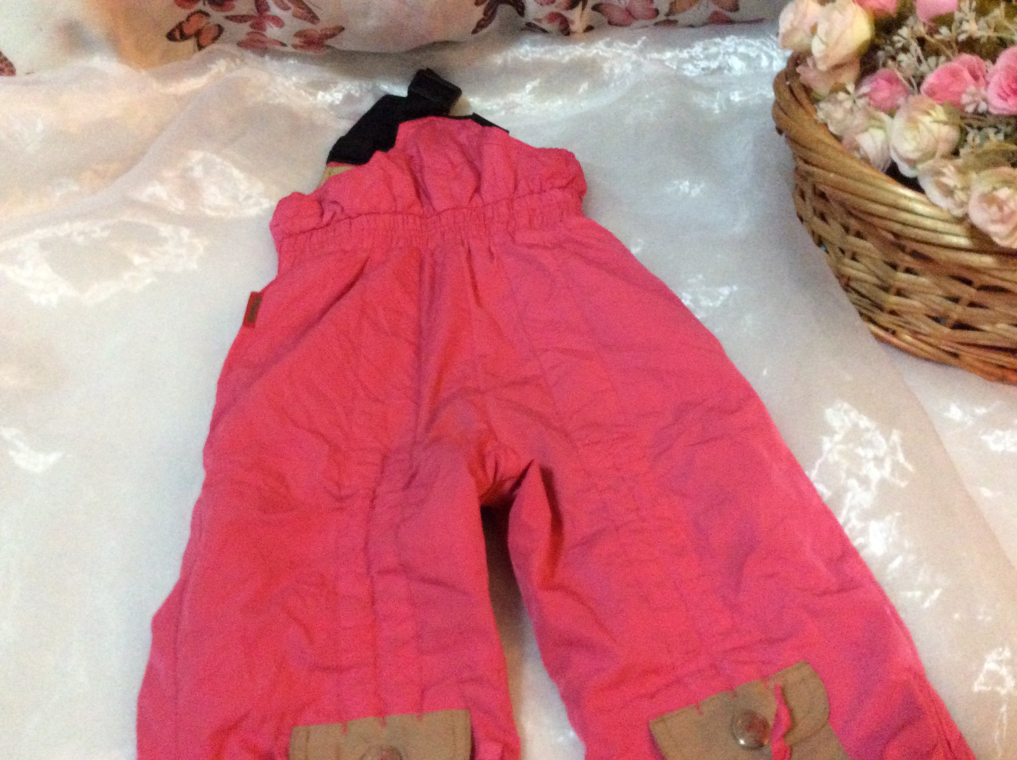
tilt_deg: -48.4
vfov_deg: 44.1
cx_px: 508
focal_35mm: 32
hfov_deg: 56.9
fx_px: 939
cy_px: 380
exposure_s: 1/17
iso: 500
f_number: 2.4
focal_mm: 3.3
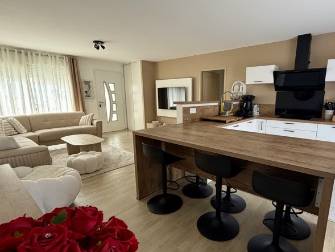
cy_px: 133
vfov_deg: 68.6
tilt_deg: -12.3
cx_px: 201
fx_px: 184
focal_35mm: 19
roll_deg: +0.2
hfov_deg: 83.6
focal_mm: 2.22
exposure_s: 1/121
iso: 200
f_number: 2.2
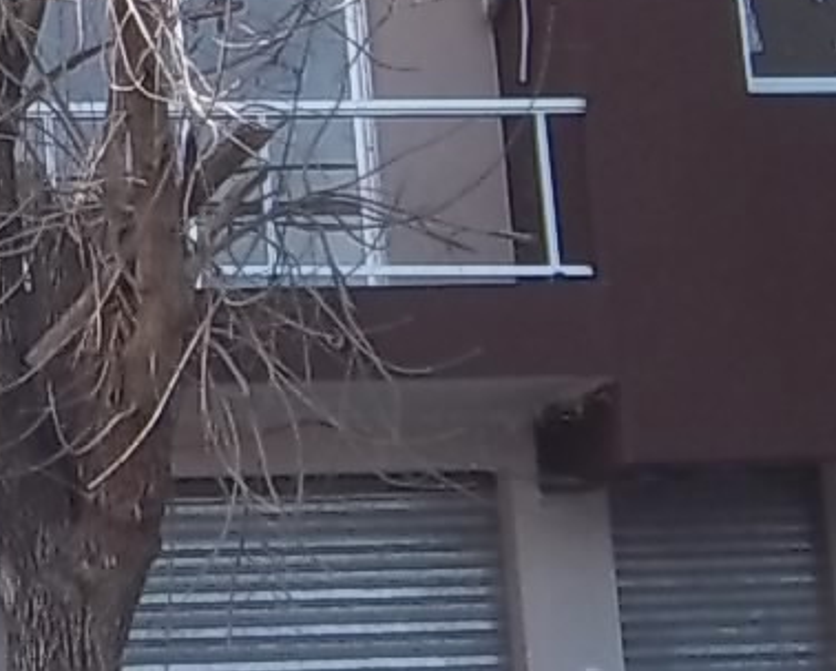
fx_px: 4581
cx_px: -387
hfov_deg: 10.1
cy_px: -529
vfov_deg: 8.1
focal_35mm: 185
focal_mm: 6.17
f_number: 3.86
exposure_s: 1/200
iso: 64
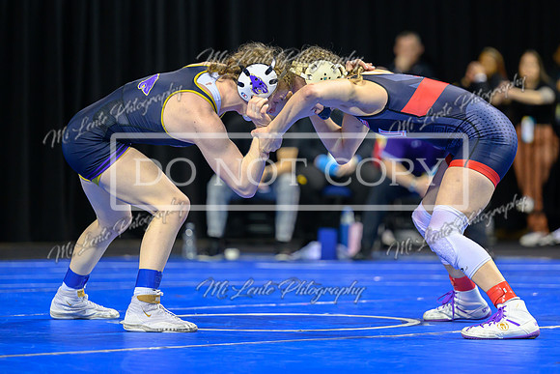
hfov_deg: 11.1
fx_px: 2875
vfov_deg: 7.4
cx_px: 310
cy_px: 166
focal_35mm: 185
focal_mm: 165
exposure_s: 1/800
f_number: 2.8
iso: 2500
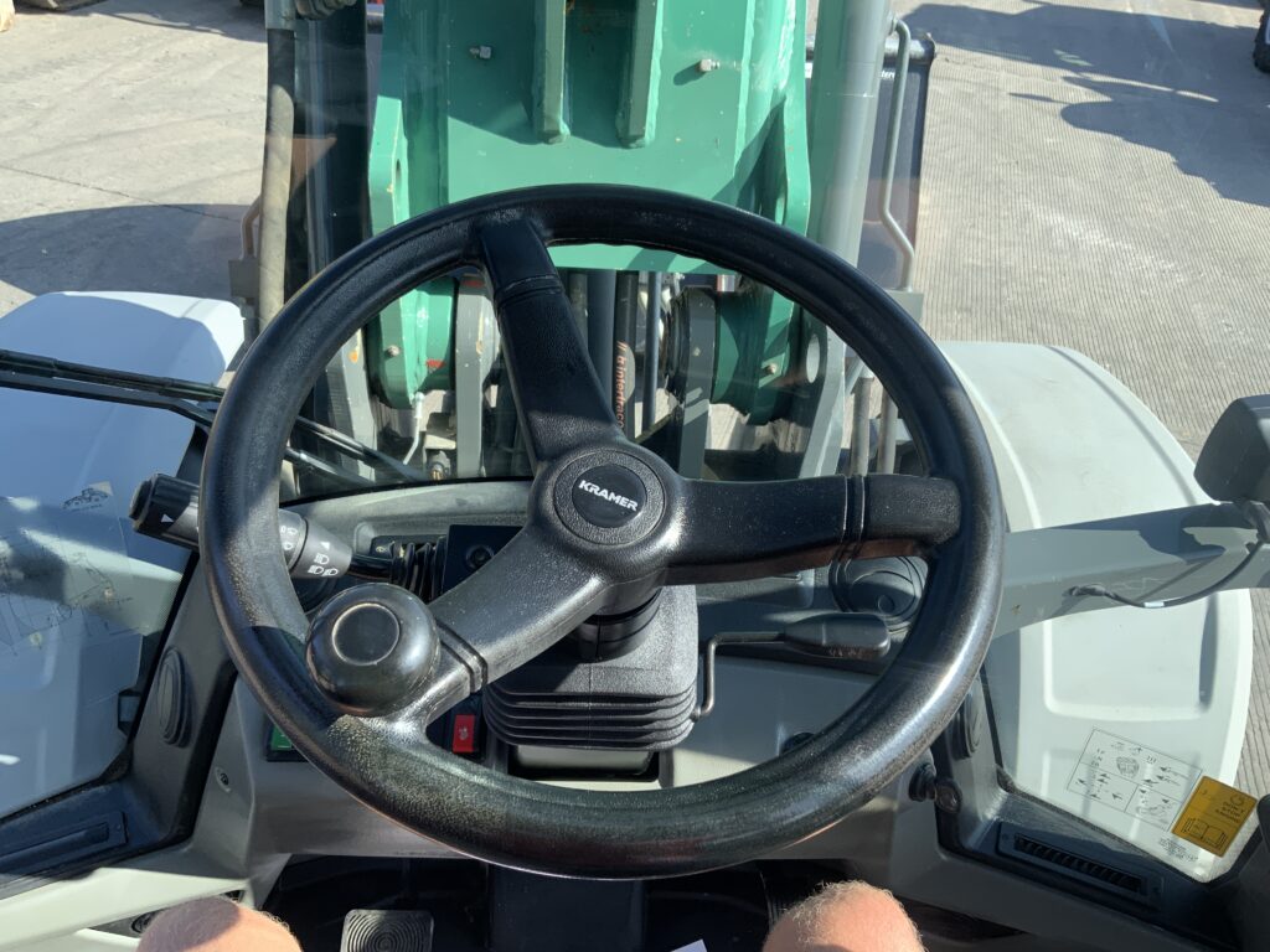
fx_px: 1064
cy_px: 476
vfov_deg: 48.2
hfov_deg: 61.7
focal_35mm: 29
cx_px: 635
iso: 16
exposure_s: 1/375
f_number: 1.8
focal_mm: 3
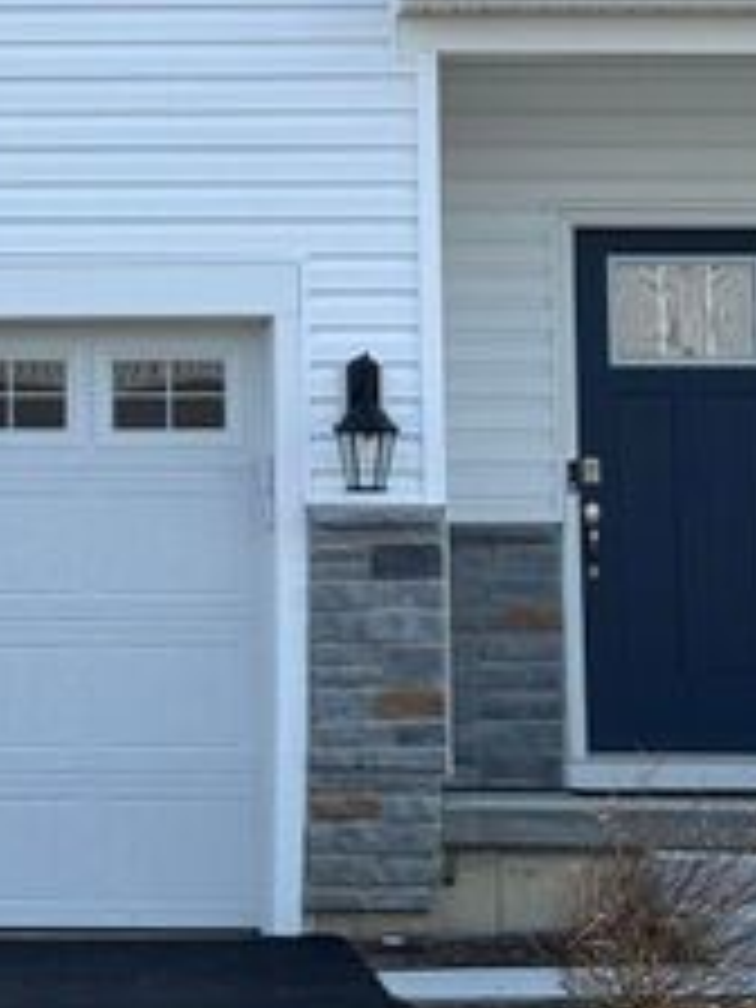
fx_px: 4514
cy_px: 38
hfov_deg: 9.5
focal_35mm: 155
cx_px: -76
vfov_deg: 12.6
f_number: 1.6
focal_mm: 5.96
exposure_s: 1/1783
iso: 32
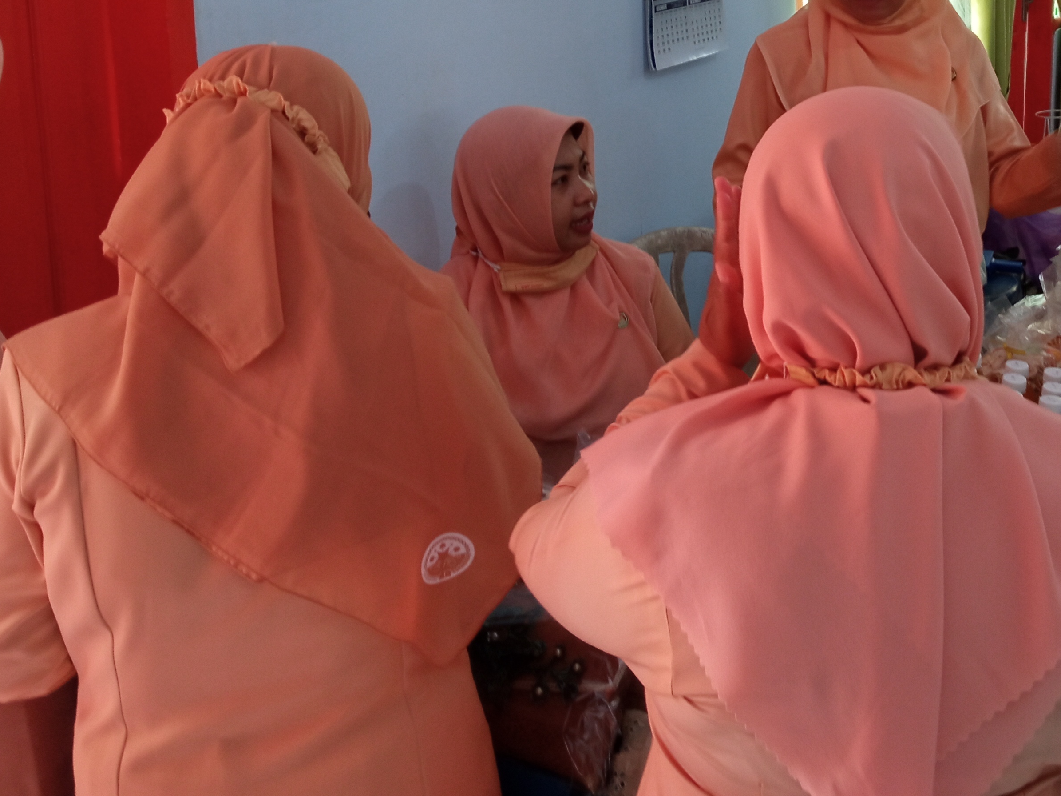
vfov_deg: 29.8
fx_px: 1440
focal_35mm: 47
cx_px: 740
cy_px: 115
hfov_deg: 39.8
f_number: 2.2
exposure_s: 1/33.3
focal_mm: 3.79
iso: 262
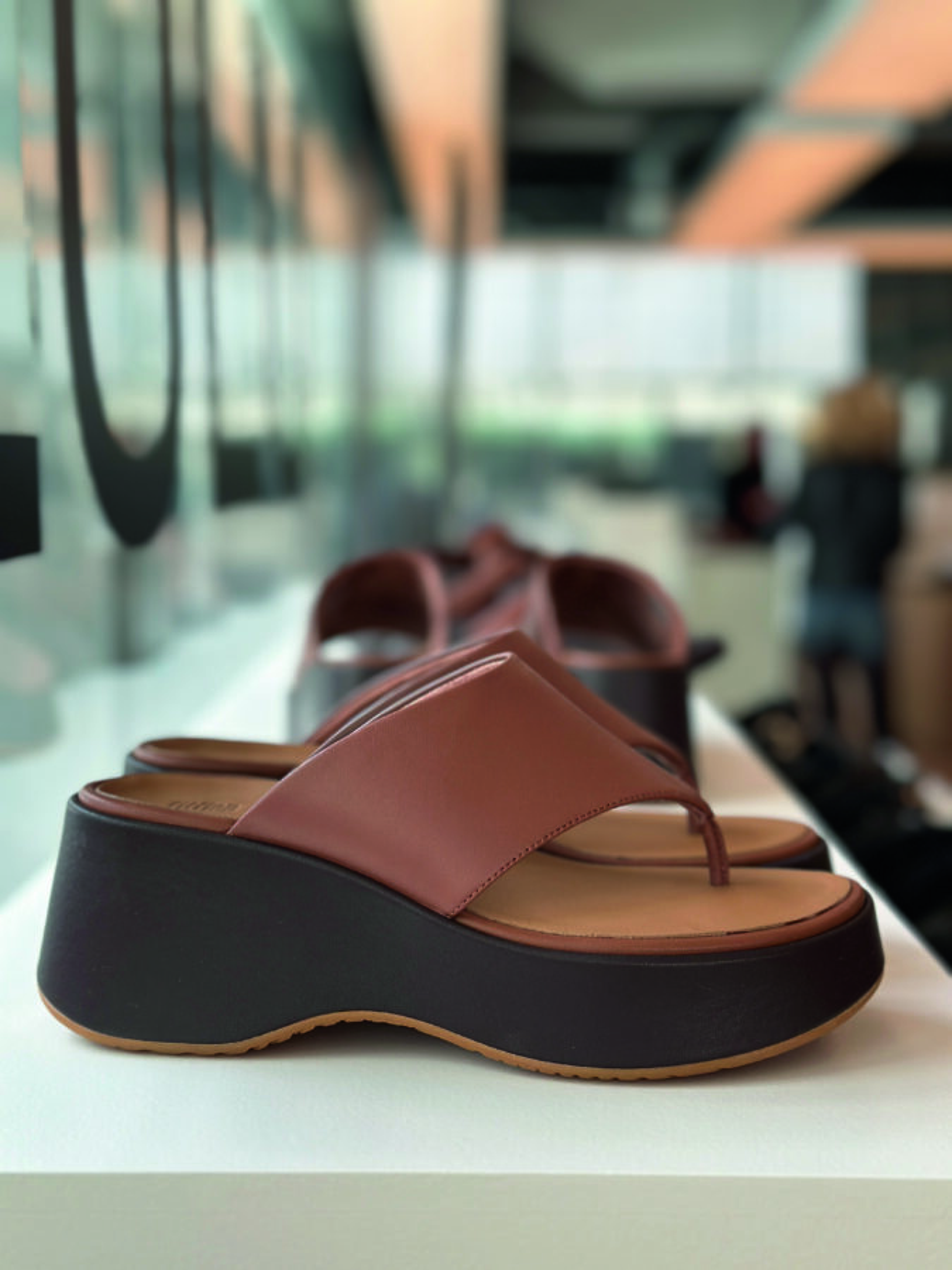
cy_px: 635
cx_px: 476
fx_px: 1760
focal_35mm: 48
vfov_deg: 39.7
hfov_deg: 30.3
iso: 80
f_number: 1.78
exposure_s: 1/240
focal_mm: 6.86
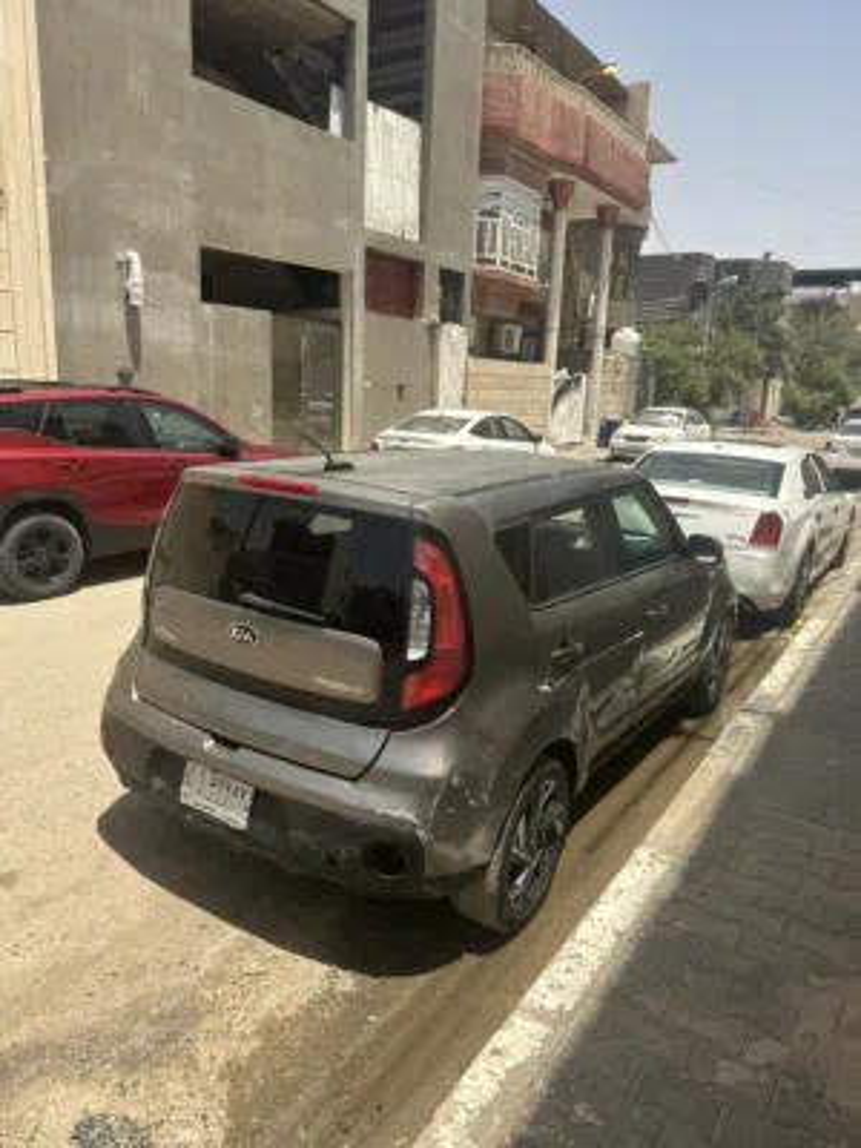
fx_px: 796
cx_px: 430
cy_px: 574
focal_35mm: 24
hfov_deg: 56.8
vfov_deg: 71.6
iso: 80
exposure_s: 1/4016
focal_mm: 6.86
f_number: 1.78
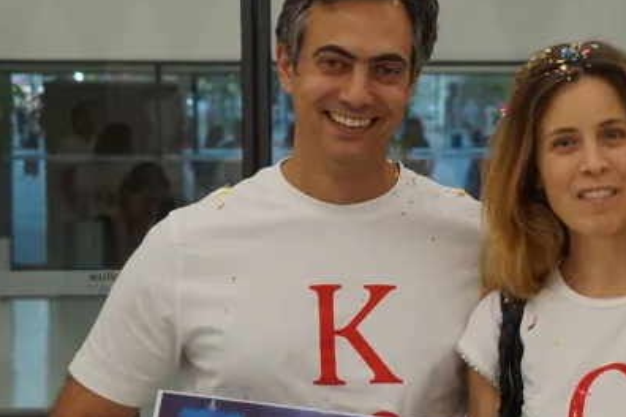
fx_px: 1878
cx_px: 664
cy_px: 191
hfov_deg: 18.3
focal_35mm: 108
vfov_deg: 12.7
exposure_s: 1/160
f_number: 4.5
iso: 1000
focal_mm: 44
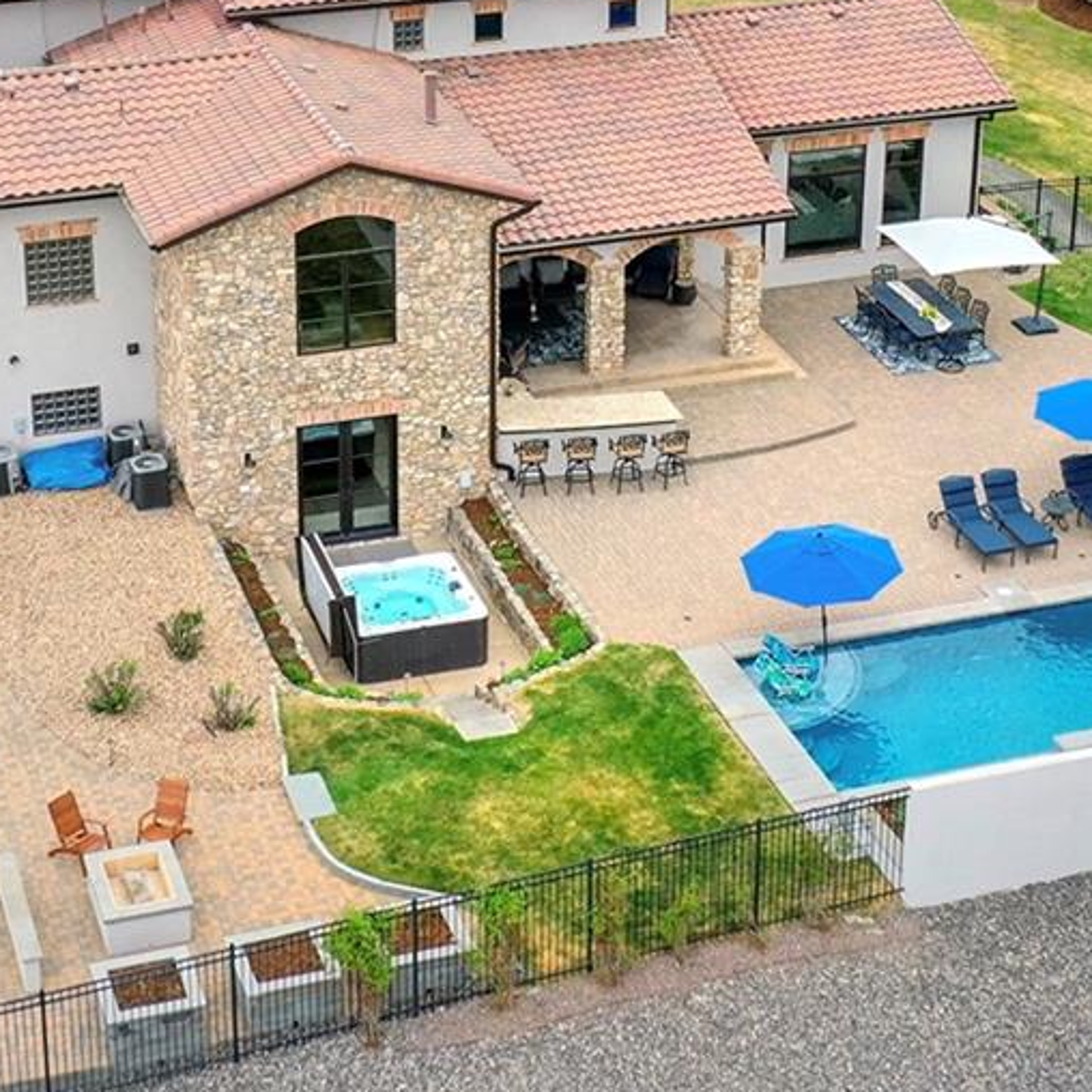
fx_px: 2677
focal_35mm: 75
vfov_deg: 22.5
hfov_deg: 23.0
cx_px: 492
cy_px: 120
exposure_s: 1/200
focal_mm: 10.26
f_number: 5
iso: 100
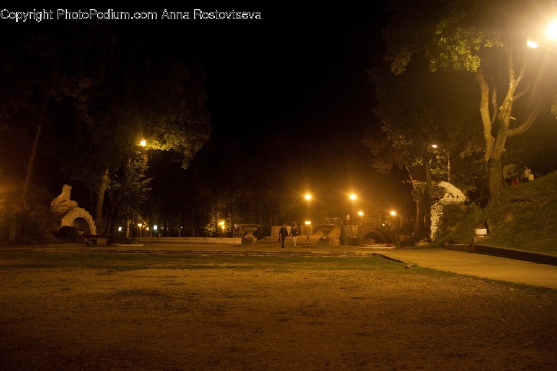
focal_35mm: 44
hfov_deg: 44.5
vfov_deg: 30.5
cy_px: 186
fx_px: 680
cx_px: 278
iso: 3200
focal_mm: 44
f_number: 3.5
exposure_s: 1/60
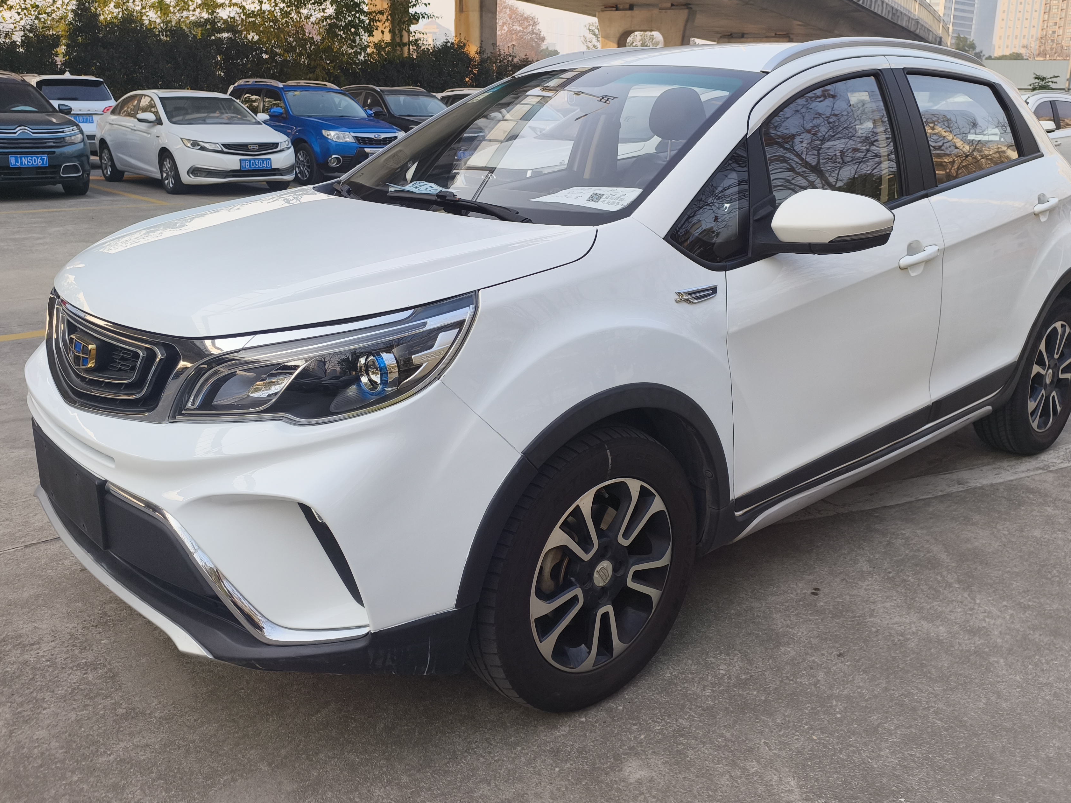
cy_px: 328
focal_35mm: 28
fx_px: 866
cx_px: 559
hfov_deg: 63.4
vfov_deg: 49.5
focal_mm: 5.84
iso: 80
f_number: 1.6
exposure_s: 1/1706
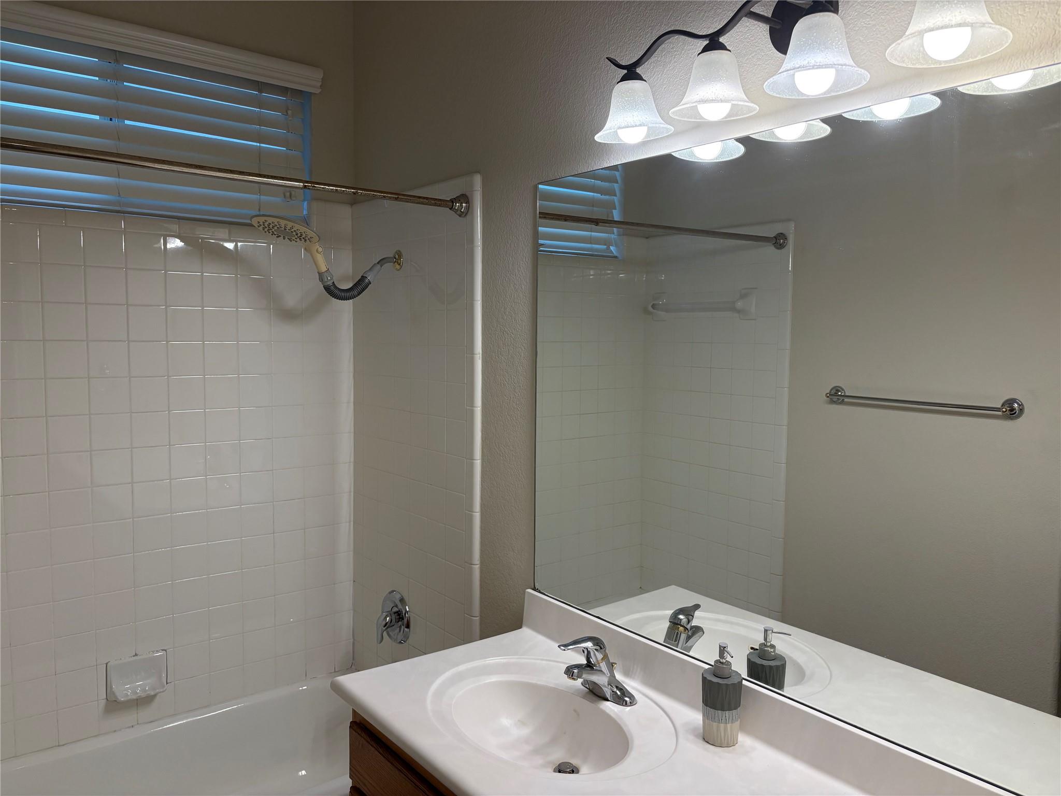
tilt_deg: -4.1
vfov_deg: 53.1
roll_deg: -0.3
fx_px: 797
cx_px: 530
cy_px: 398
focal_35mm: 26
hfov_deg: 67.3
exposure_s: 1/223
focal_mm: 5.96
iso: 125
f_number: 1.6
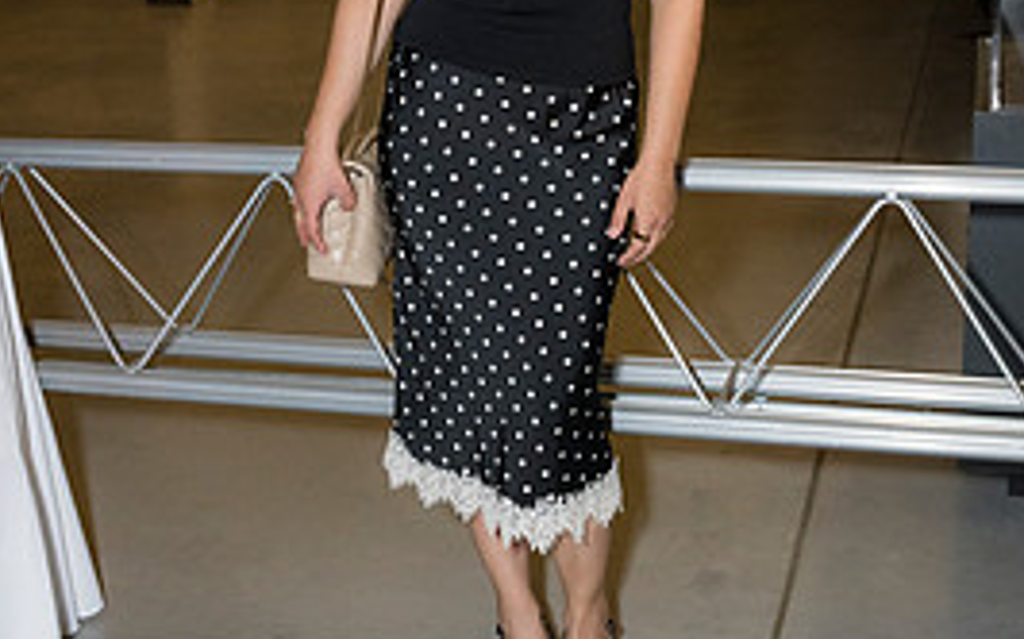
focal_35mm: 58
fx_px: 1614
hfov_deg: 35.2
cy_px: 254
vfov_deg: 22.4
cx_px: 497
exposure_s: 1/160
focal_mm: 33.5
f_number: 4
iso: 3200
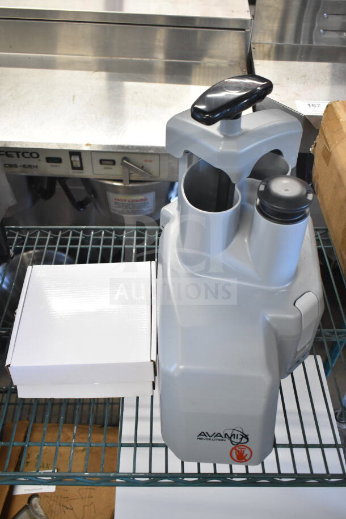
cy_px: 260
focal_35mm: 33
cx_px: 173
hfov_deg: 40.0
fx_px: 475
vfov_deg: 57.2
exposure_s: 1/60
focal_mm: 22
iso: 1600
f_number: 4
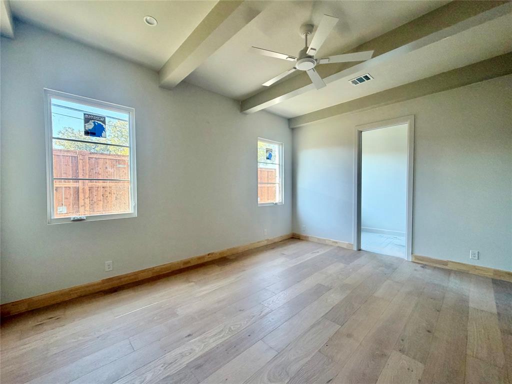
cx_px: 256
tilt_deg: -1.9
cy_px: 192
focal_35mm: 14
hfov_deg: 102.1
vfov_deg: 85.7
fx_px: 207
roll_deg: -0.1
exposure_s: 1/121
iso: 200
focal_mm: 2.22
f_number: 2.2
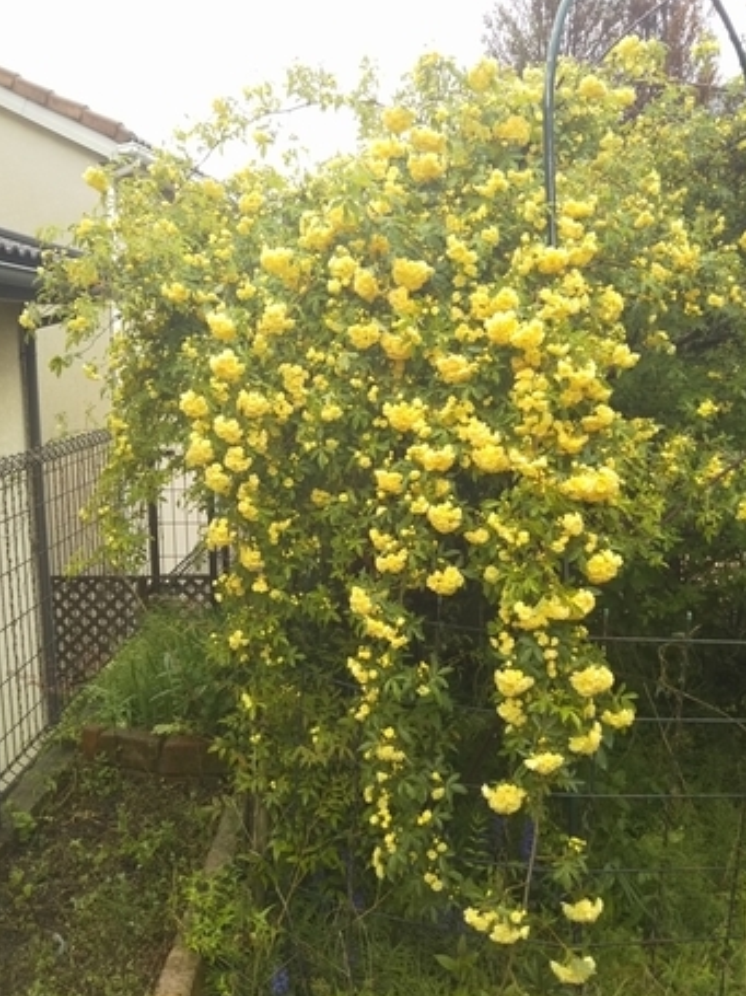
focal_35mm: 33
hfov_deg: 42.9
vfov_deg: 55.3
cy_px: 462
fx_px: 949
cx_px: 393
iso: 64
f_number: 2.2
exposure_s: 1/120
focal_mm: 4
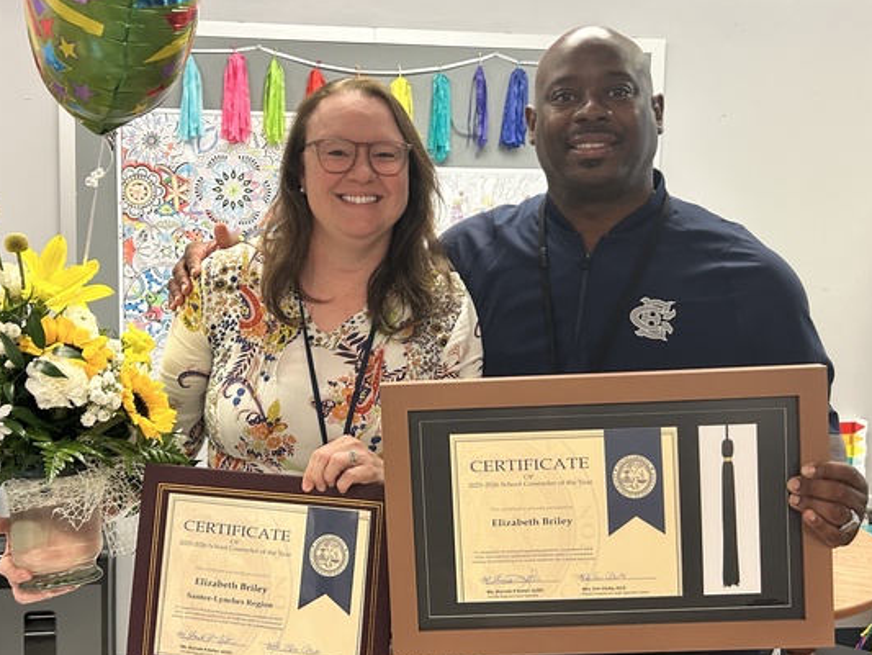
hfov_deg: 47.7
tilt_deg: -5.9
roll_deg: +0.2
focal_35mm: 39
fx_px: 983
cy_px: 303
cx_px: 381
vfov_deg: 36.8
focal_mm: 5.7
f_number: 1.5
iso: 160
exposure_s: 1/60
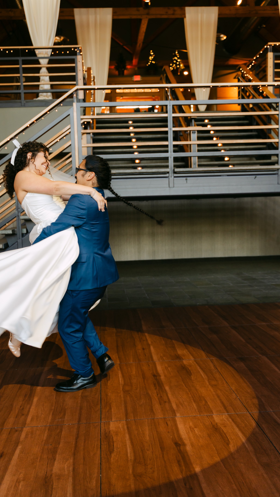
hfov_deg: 38.9
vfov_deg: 64.3
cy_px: 250
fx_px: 396
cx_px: 125
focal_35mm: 30
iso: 1000
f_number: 2.8
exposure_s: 1/250
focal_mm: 28
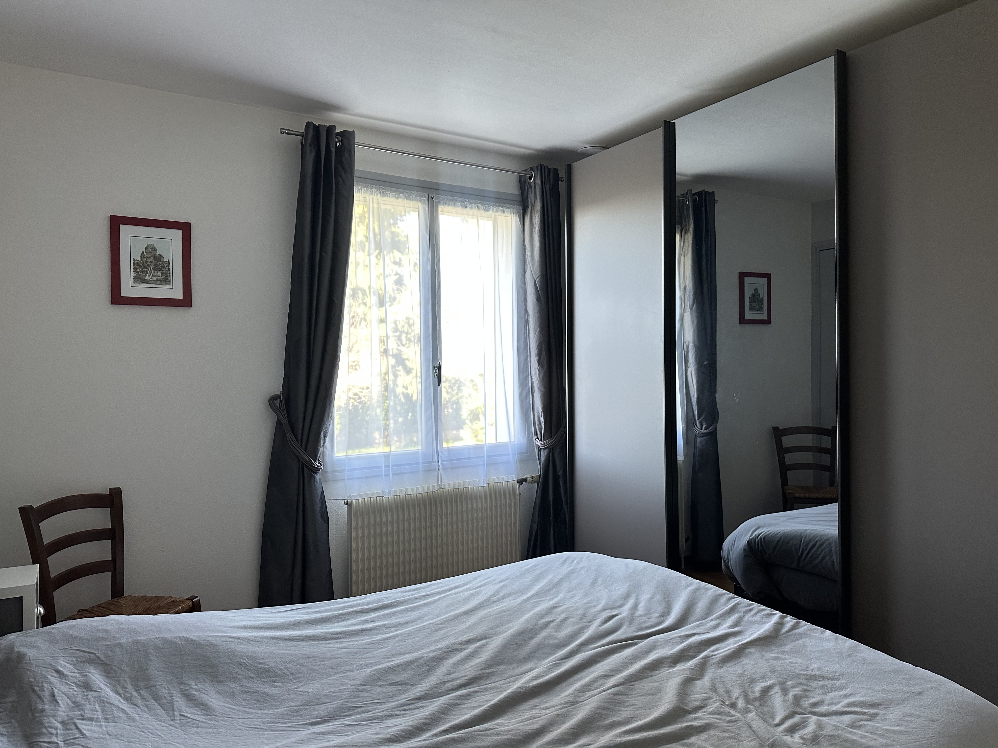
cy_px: 374
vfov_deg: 56.8
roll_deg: +0.8
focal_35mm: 24
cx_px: 499
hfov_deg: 71.6
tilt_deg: +0.2
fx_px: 692
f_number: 1.78
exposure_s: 1/121
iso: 200
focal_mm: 6.86
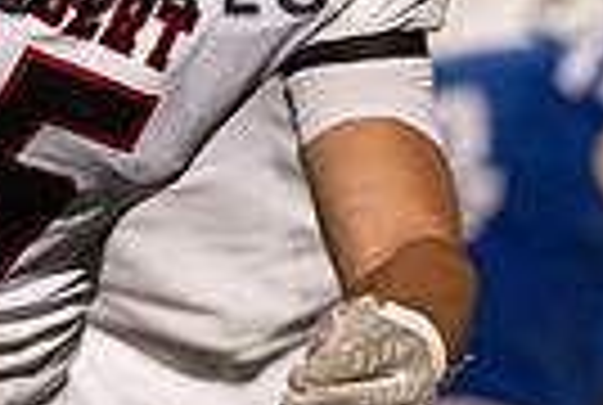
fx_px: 19037
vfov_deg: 1.2
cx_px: -217
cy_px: -331
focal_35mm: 1134
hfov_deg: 1.8
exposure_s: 1/1000
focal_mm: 200
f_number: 3.2
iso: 2500
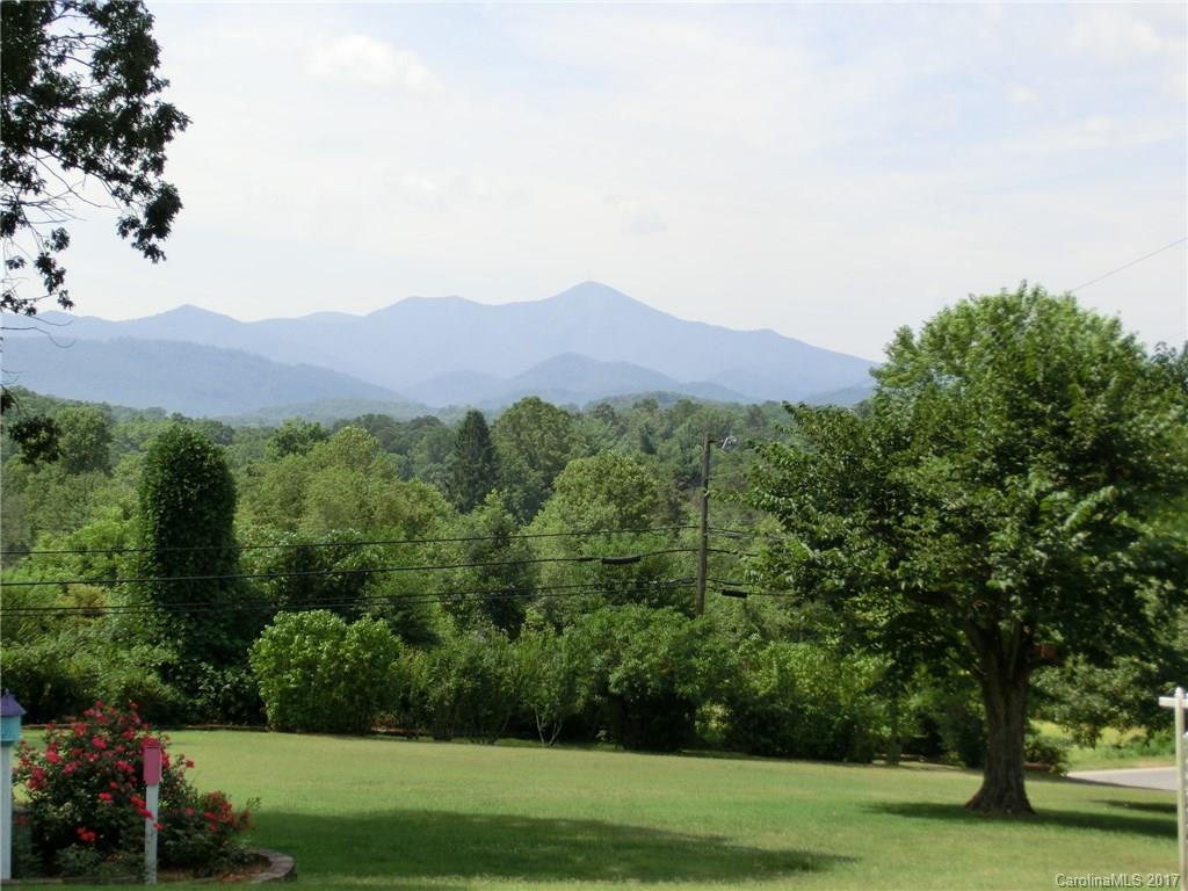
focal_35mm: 76
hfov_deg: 25.7
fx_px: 2608
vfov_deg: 19.4
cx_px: 594
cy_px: 446
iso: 100
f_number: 4.9
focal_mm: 13.48
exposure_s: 1/500
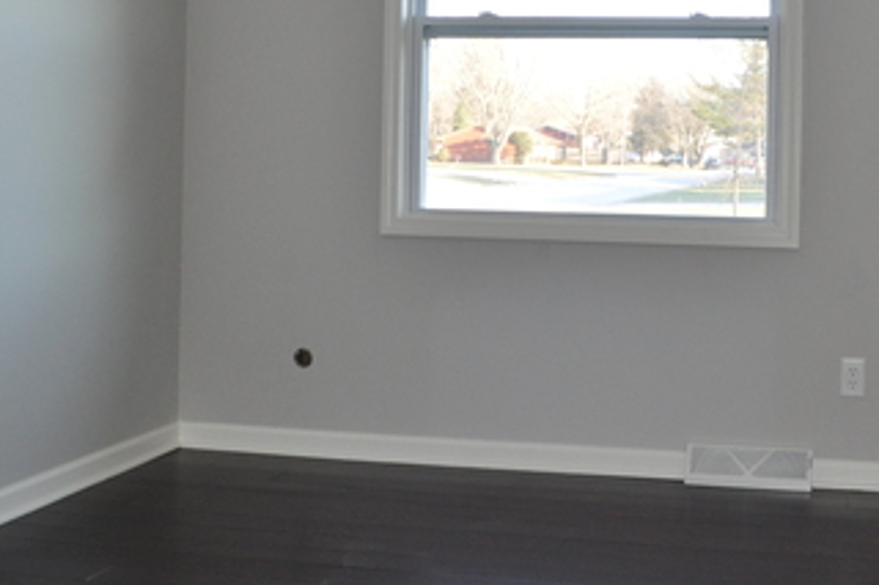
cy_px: 144
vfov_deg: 24.7
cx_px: 604
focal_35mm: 54
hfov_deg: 36.4
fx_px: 1318
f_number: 7.1
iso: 800
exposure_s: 1/50
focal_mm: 18
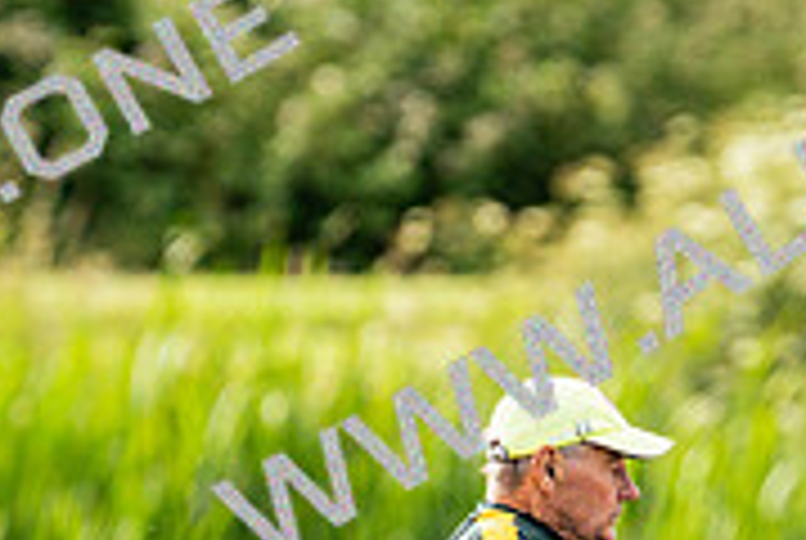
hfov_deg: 1.1
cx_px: 770
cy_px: 569
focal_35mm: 1942
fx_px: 43551
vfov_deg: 0.7
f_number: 6.3
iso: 500
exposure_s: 1/2000
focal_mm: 600
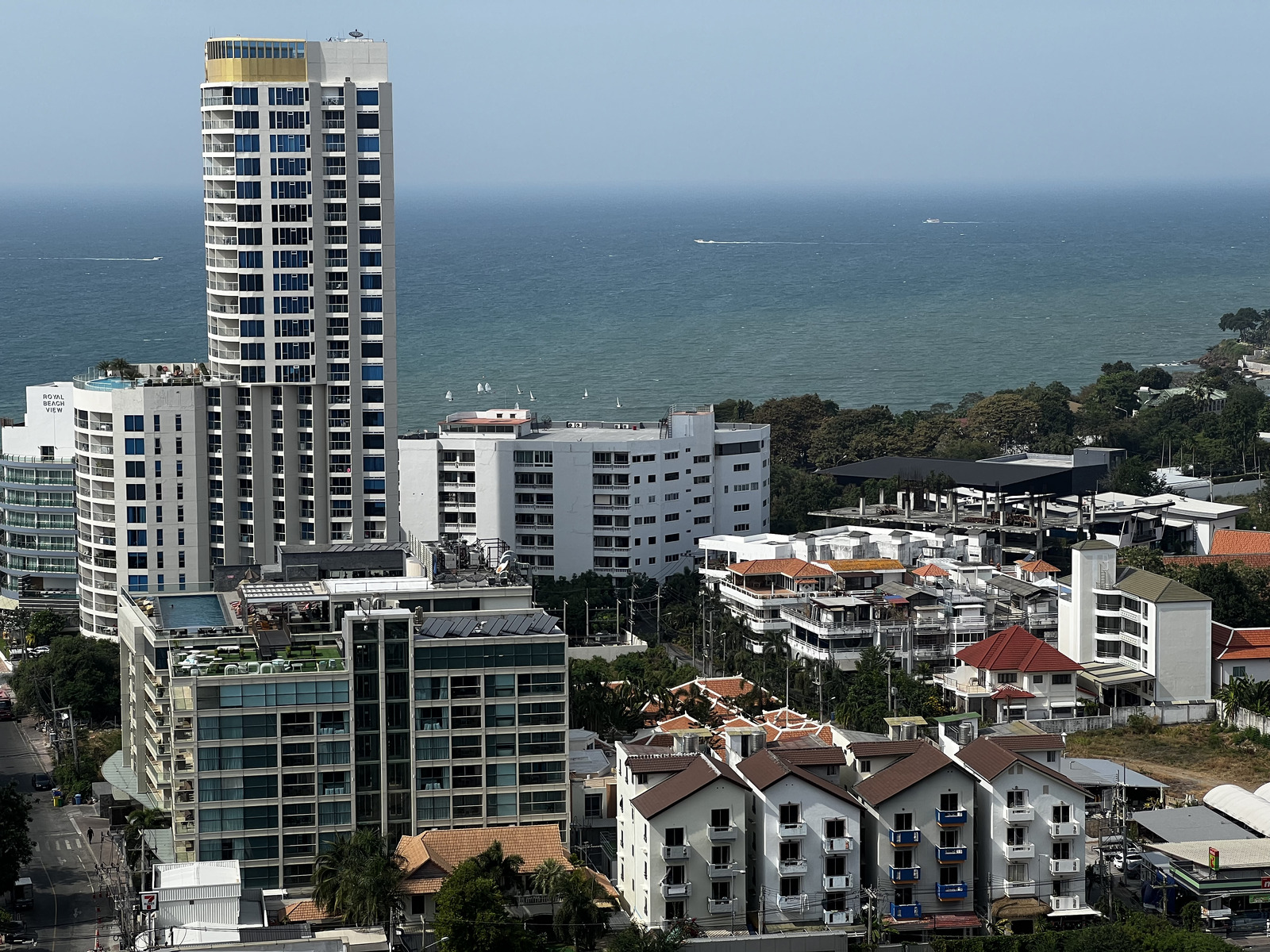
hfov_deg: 25.3
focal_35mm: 77
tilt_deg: -6.4
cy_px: 476
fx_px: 2825
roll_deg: +0.9
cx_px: 635
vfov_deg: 19.1
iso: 32
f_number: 2.8
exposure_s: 1/943
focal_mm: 9
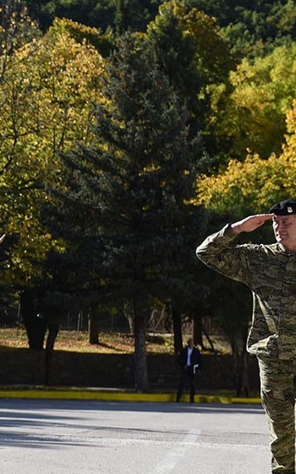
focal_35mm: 140
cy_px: 259
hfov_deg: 8.9
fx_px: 1807
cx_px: -277
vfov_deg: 14.9
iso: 200
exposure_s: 1/1600
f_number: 2.8
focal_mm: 50
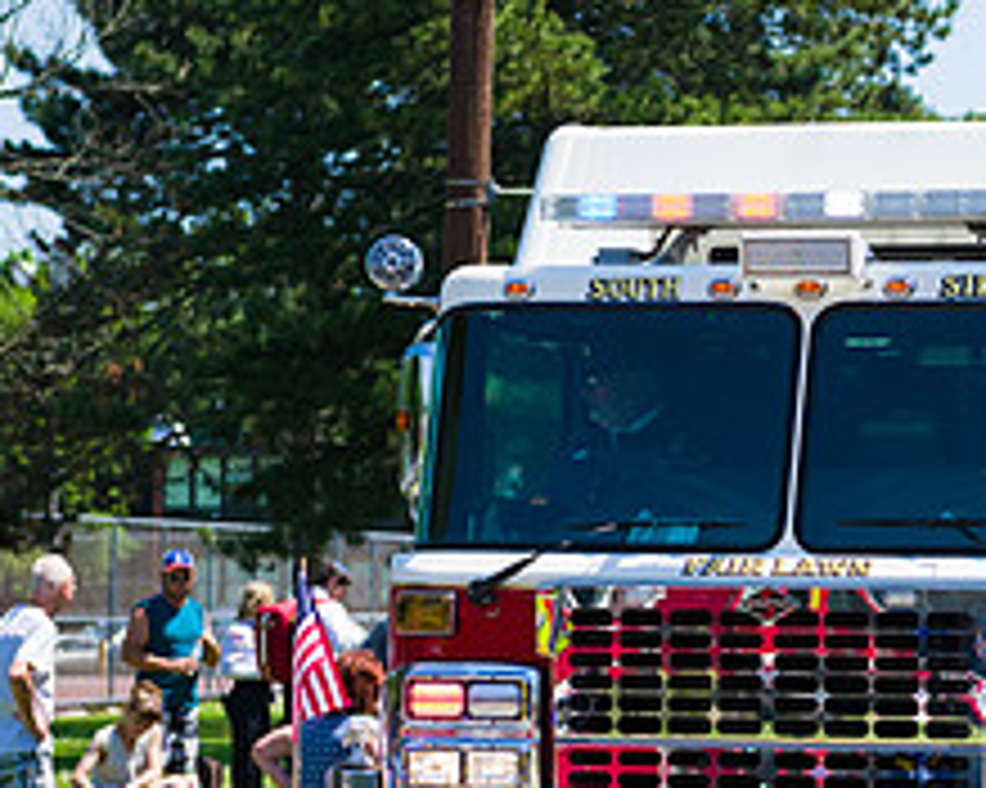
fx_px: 5075
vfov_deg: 8.9
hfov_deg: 10.9
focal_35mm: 174
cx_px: 1099
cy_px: 475
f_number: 5
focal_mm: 70
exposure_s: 1/1600
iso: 200
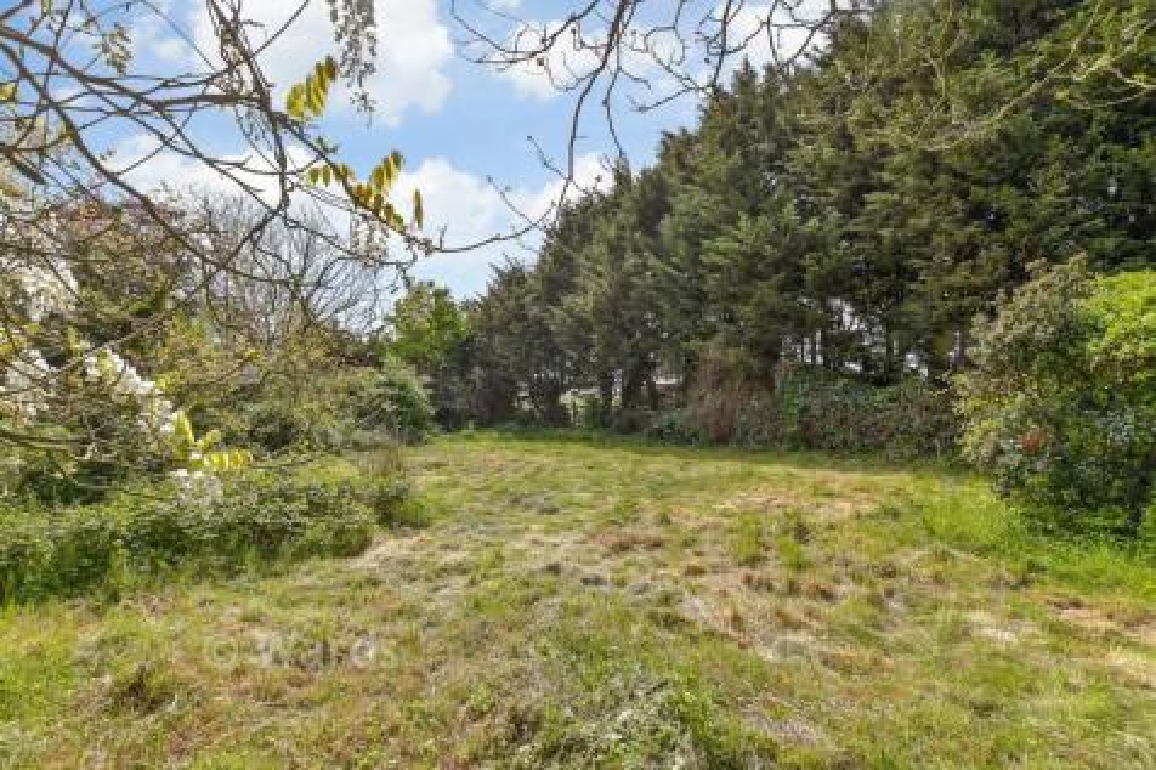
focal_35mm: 15
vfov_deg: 77.3
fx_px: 481
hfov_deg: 100.4
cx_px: 578
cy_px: 385
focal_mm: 10
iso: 160
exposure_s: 1/250
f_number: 8
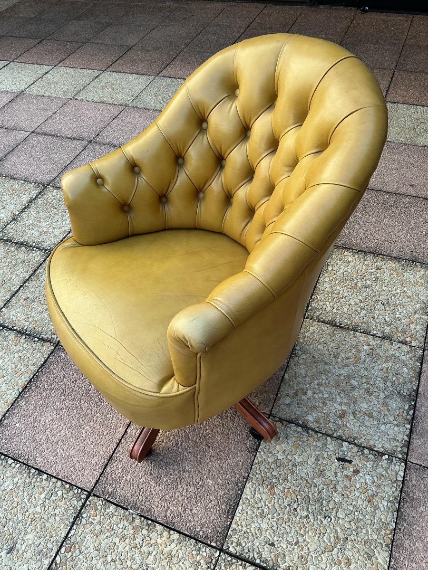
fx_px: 478
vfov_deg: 61.7
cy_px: 285
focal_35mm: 29
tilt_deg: -48.1
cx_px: 214
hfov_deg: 48.2
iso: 20
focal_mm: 3
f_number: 1.8
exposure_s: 1/169
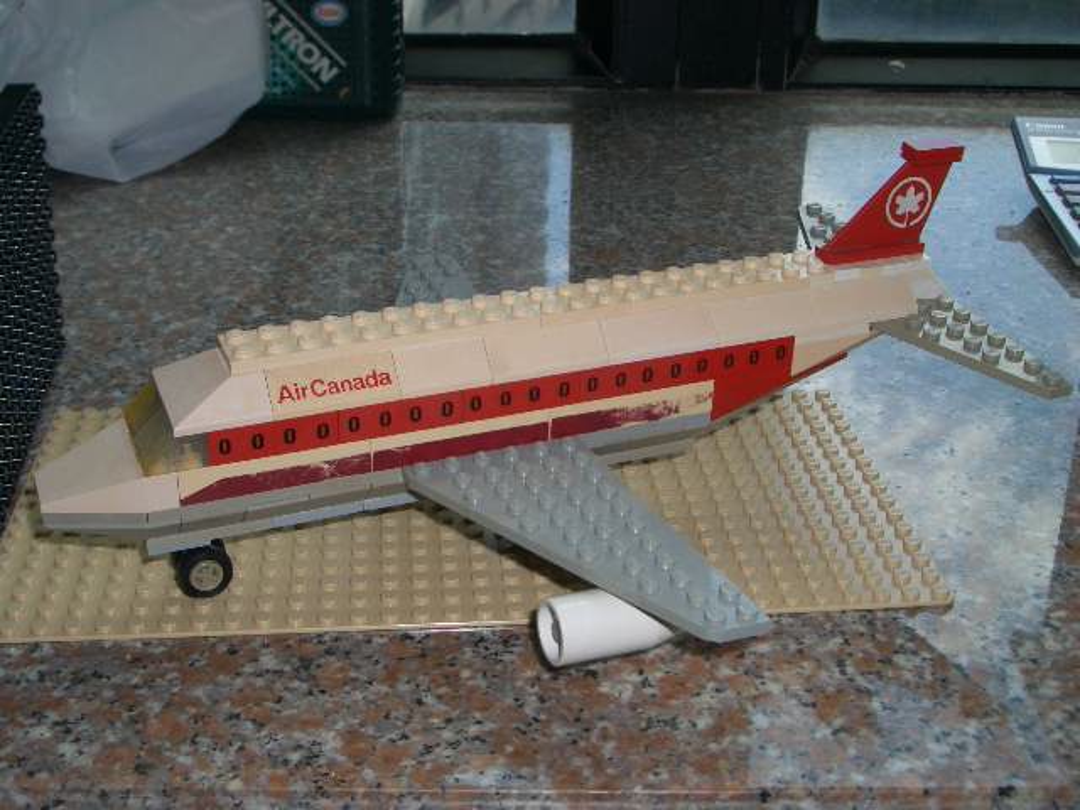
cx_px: 540
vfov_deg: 29.7
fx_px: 1529
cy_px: 405
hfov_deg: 38.9
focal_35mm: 49
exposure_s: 1/100
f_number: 5
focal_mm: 8.2
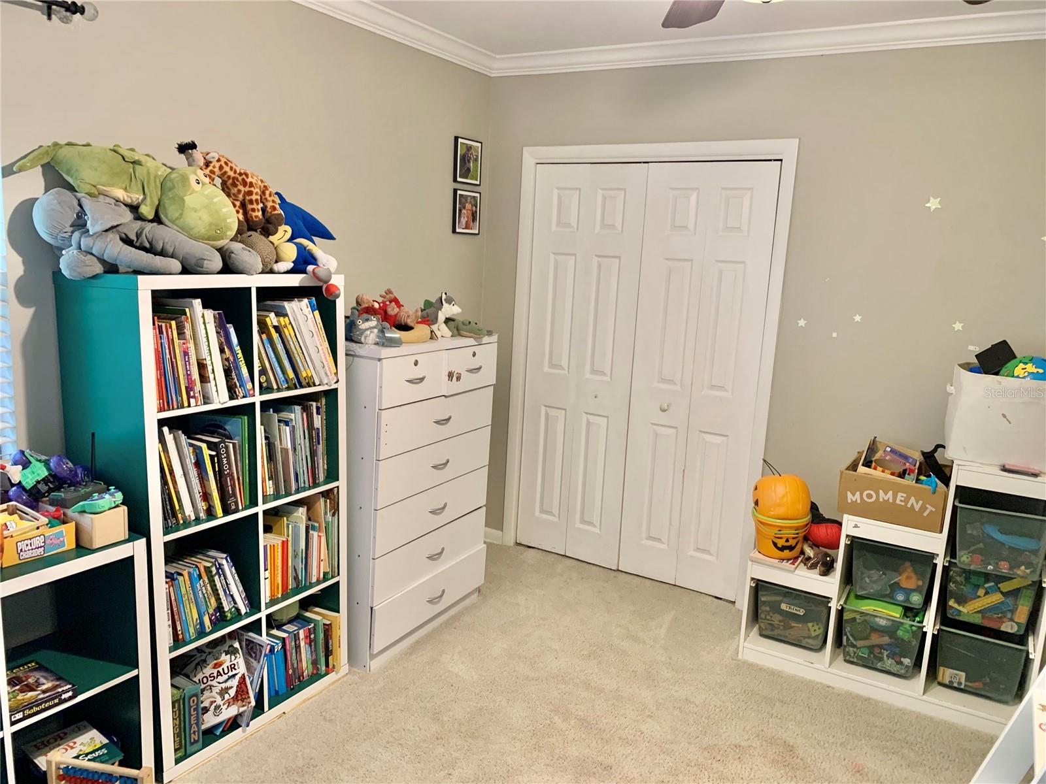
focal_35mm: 26
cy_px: 392
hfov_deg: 67.3
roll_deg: -3.9
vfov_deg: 53.1
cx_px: 523
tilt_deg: -10.1
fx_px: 786
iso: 250
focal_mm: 4.25
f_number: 1.8
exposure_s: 1/60
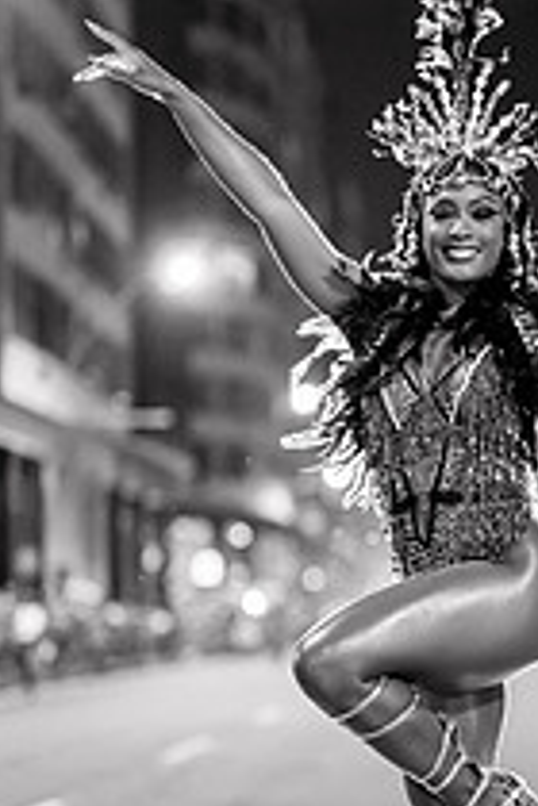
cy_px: 522
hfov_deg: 12.7
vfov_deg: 19.1
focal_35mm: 107
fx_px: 2398
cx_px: 434
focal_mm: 50
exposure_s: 1/320
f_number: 1.2
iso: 2000
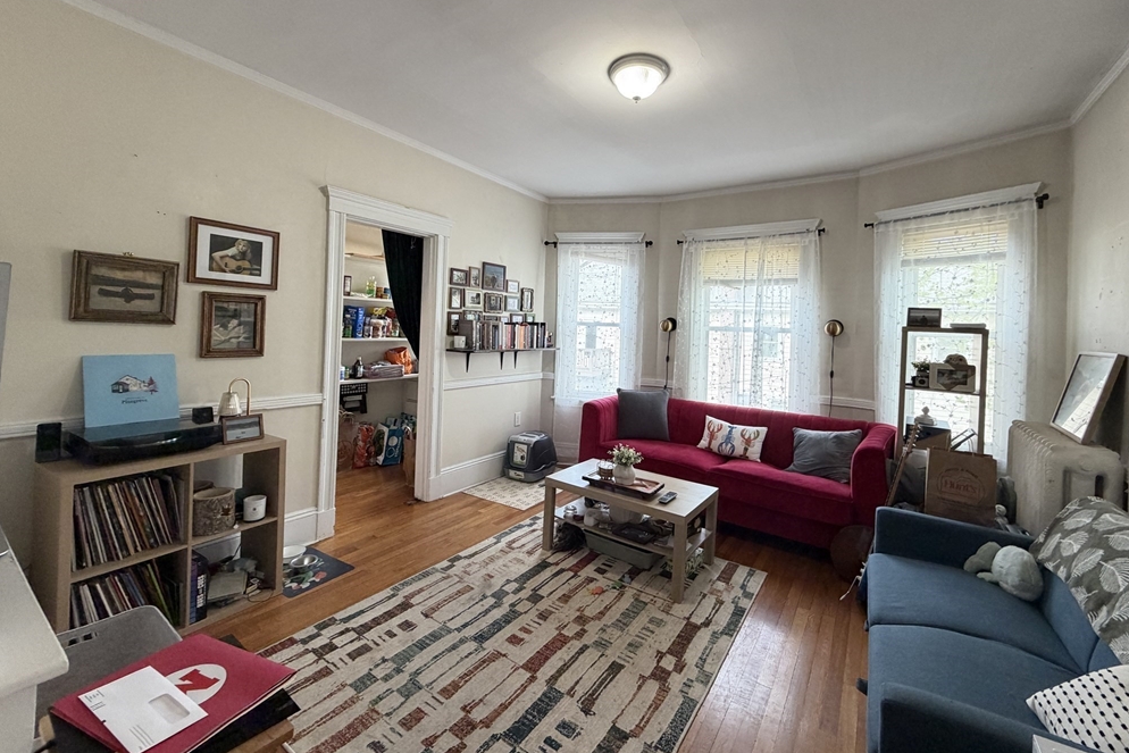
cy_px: 328
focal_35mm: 15
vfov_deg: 77.0
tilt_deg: -0.6
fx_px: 470
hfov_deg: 100.4
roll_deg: -1.2
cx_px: 579
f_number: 2.2
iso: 200
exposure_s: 1/60
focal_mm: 2.22
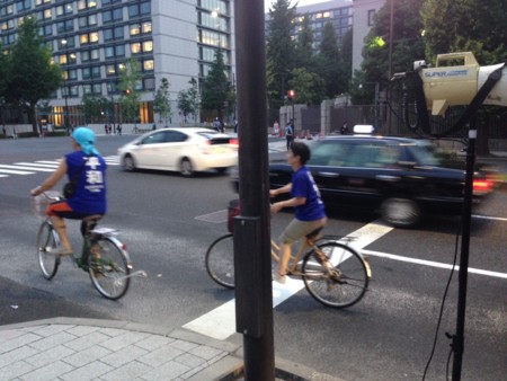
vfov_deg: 43.0
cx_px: 254
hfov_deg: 55.3
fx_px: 484
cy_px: 190
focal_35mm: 33
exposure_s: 1/20
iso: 160
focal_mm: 4.12
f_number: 2.4
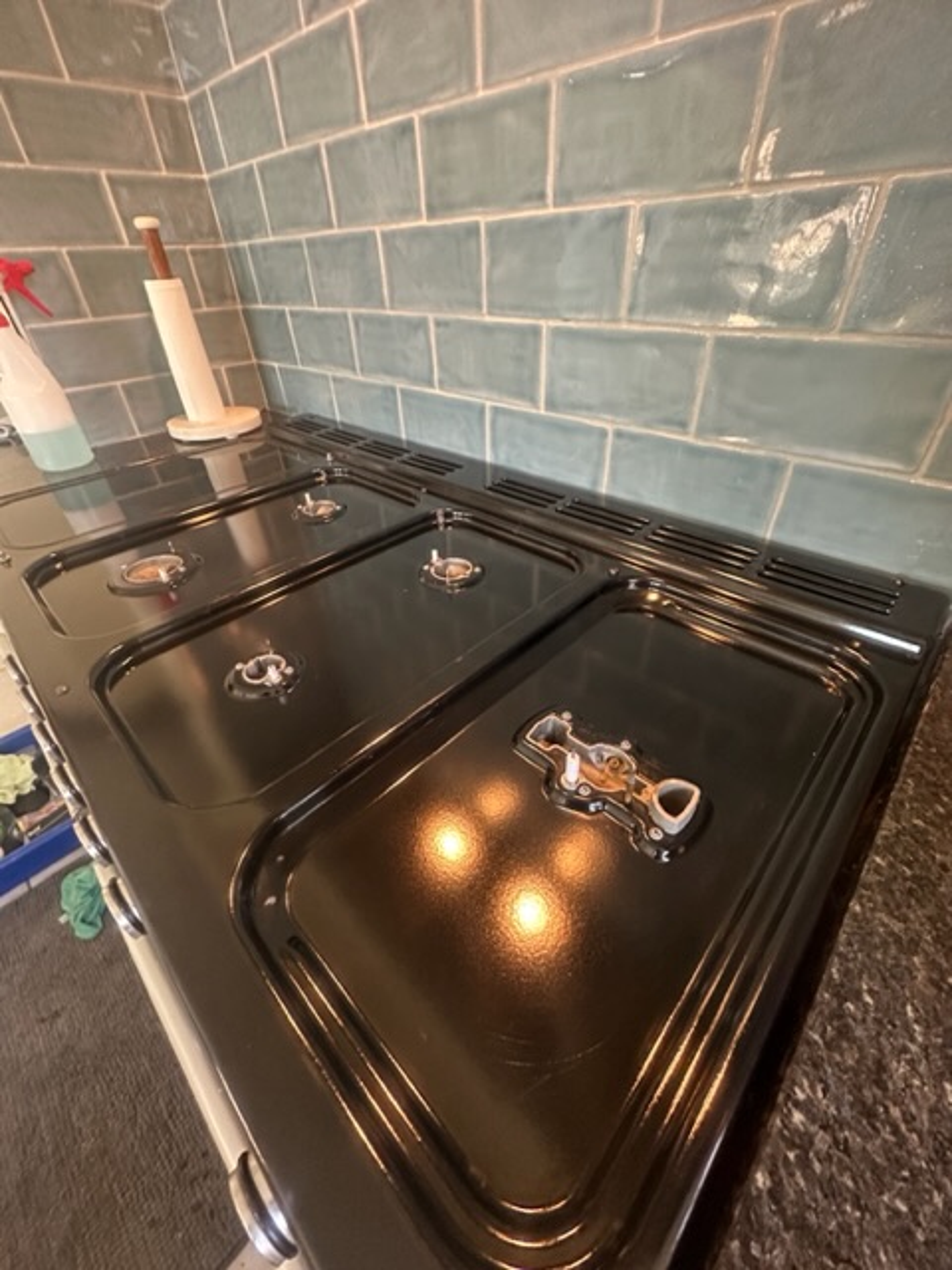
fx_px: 513
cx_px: 476
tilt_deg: -36.9
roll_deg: +2.0
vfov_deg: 102.1
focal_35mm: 14
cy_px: 635
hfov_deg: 85.7
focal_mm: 2.22
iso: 800
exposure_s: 1/50
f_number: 2.2
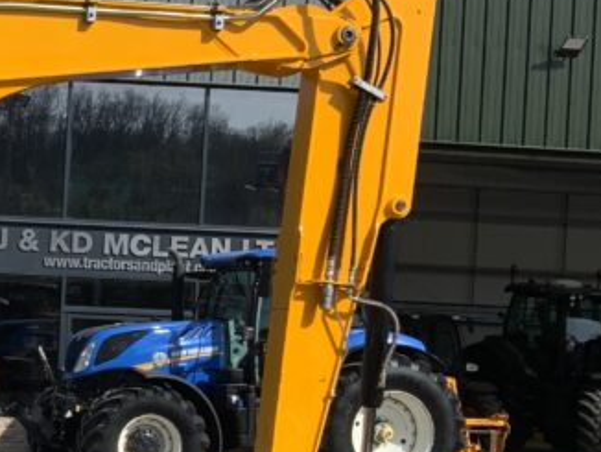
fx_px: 1581
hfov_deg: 19.4
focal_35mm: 91
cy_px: 356
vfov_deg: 16.2
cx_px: -242
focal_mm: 3
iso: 16
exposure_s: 1/2141
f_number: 1.8
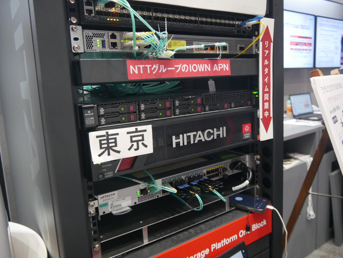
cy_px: 129
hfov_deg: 63.4
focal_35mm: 28
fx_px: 277
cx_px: 172
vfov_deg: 49.7
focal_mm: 14
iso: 1250
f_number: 3.5
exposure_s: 1/60
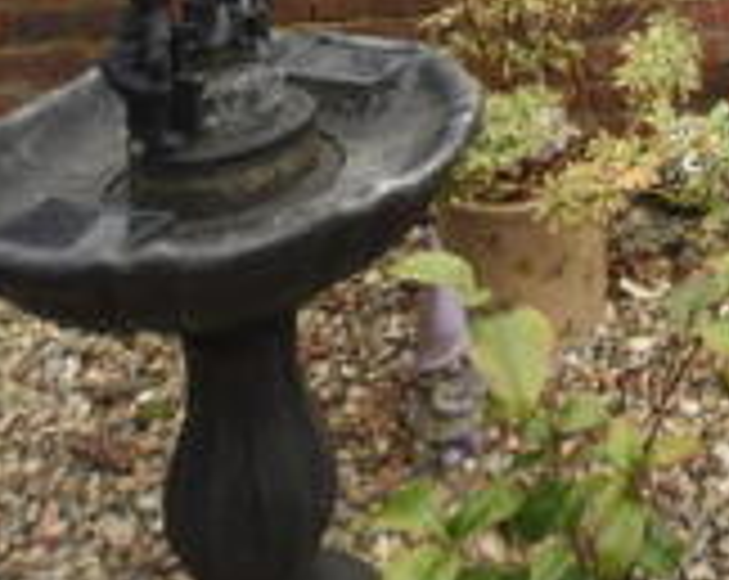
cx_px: 884
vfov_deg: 21.6
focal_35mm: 57
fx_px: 1228
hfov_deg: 28.6
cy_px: -326
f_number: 5
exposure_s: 1/200
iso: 125
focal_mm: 10
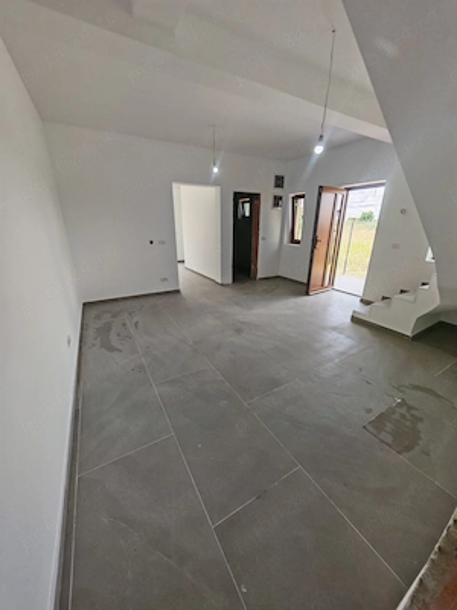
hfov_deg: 89.9
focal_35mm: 13
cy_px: 305
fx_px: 229
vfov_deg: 106.2
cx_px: 228
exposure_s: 1/125
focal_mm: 1.82
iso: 50
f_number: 2
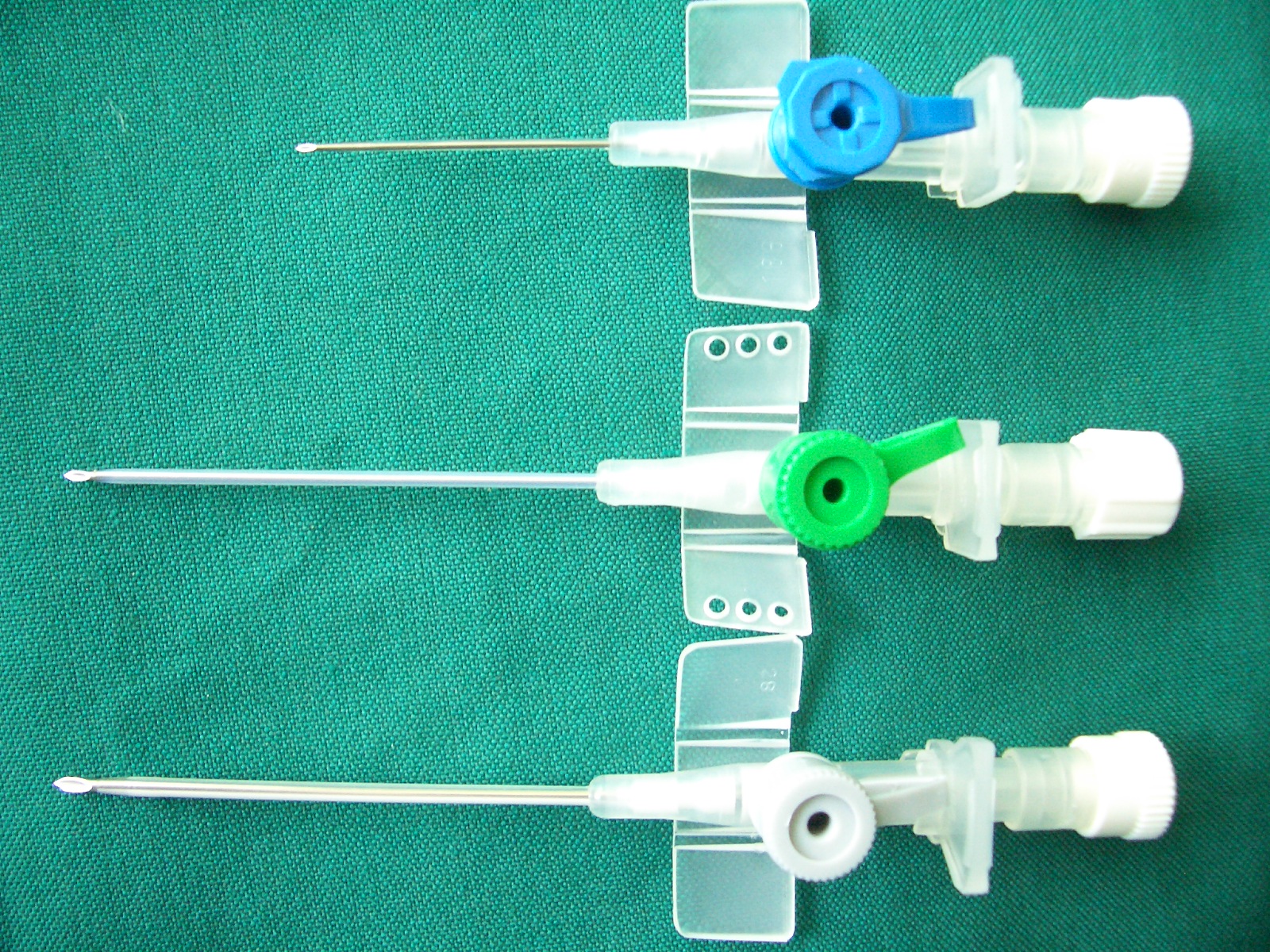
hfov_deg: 52.6
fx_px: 1284
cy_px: 476
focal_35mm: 35
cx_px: 635
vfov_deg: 40.7
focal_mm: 5.8
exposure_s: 1/40
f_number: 2.6
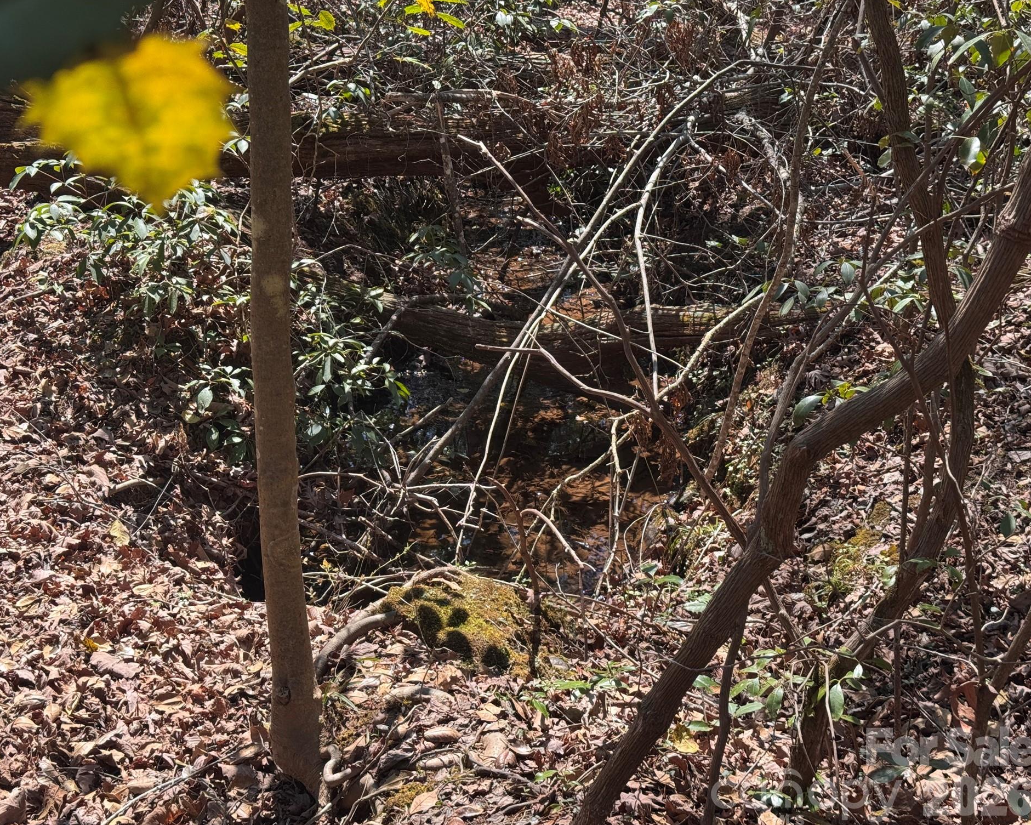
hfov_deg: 36.6
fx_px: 1556
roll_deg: +1.2
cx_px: 480
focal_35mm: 51
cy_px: 414
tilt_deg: -24.0
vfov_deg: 29.7
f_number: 1.78
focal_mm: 6.76
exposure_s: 1/812
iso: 64
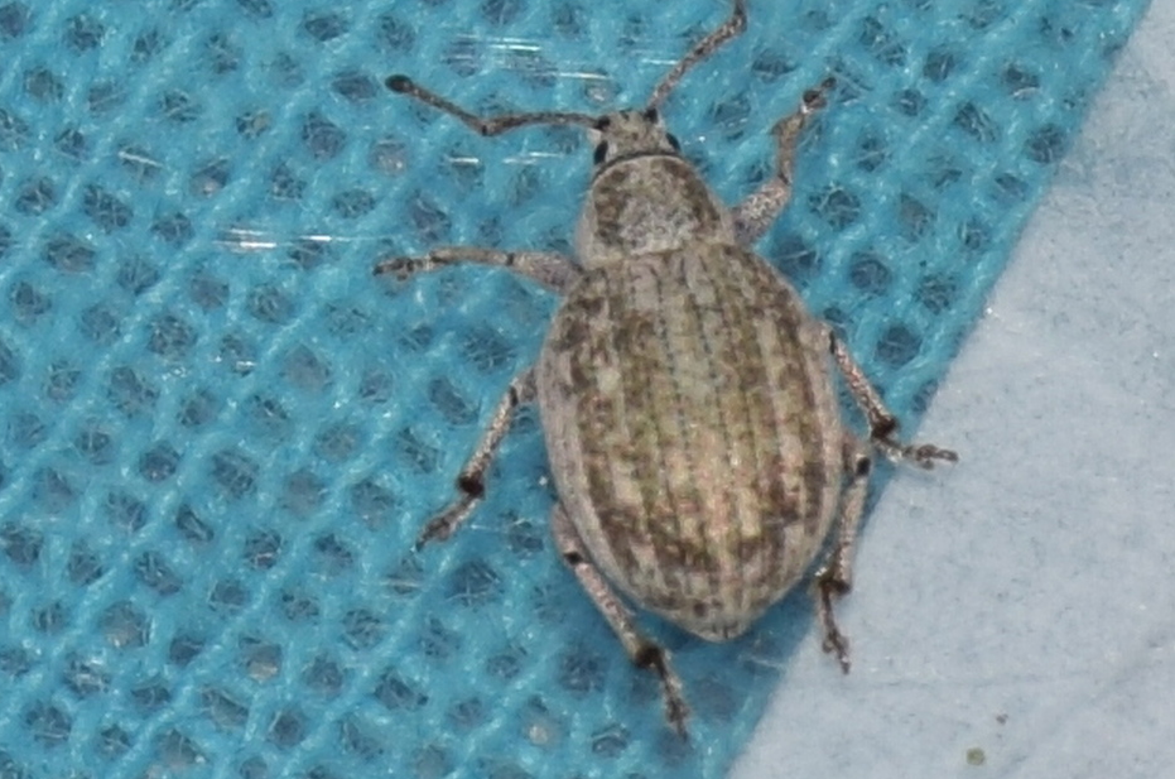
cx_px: 568
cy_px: 390
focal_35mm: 218
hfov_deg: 9.5
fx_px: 7102
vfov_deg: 6.3
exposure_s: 1/160
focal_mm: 140
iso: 100
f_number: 13
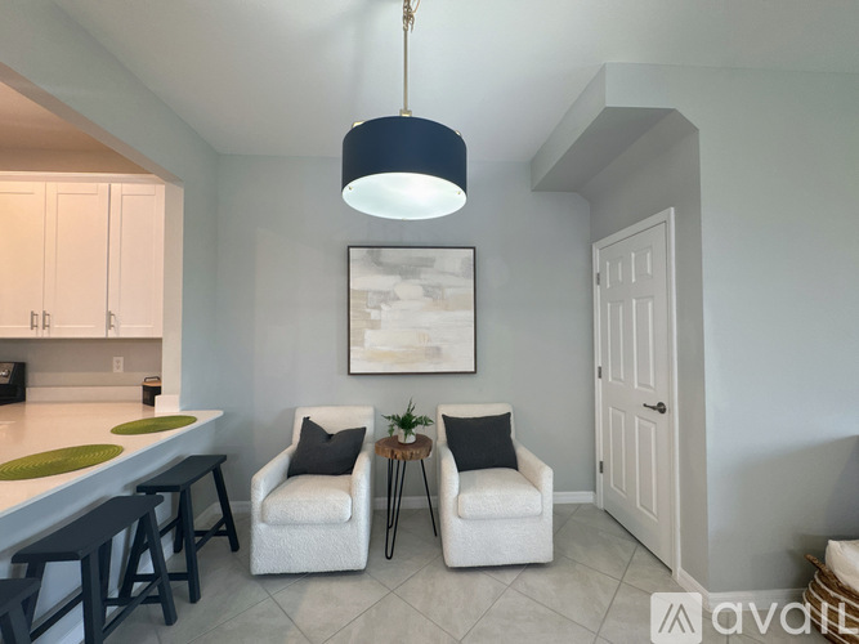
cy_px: 322
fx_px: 347
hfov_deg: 102.1
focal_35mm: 14
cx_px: 430
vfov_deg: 85.7
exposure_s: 1/120
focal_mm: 2.22
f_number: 2.2
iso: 250
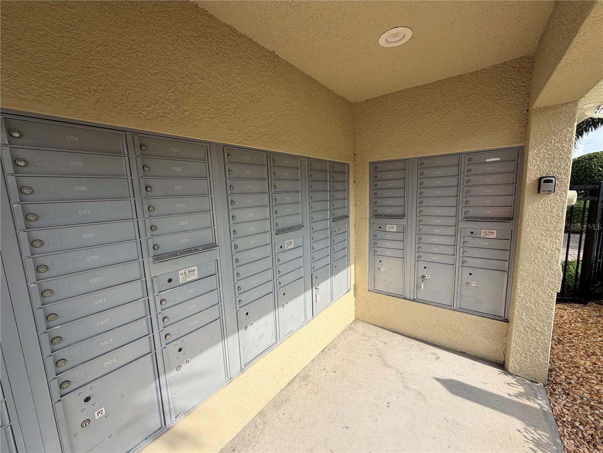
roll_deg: +2.6
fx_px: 244
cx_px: 302
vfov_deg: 85.7
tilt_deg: -8.1
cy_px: 226
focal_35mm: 14
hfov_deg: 102.1
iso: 32
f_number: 2.2
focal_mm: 2.22
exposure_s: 1/770
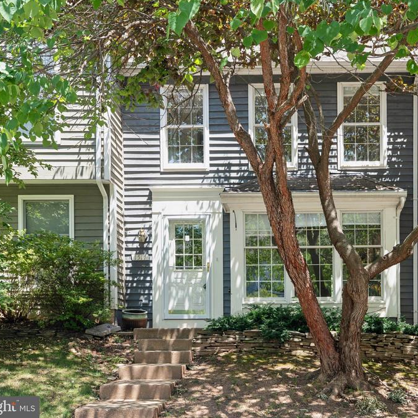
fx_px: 615
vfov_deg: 37.6
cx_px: 287
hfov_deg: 37.1
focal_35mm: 45
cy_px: 208
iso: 125
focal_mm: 35
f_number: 8
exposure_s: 1/40
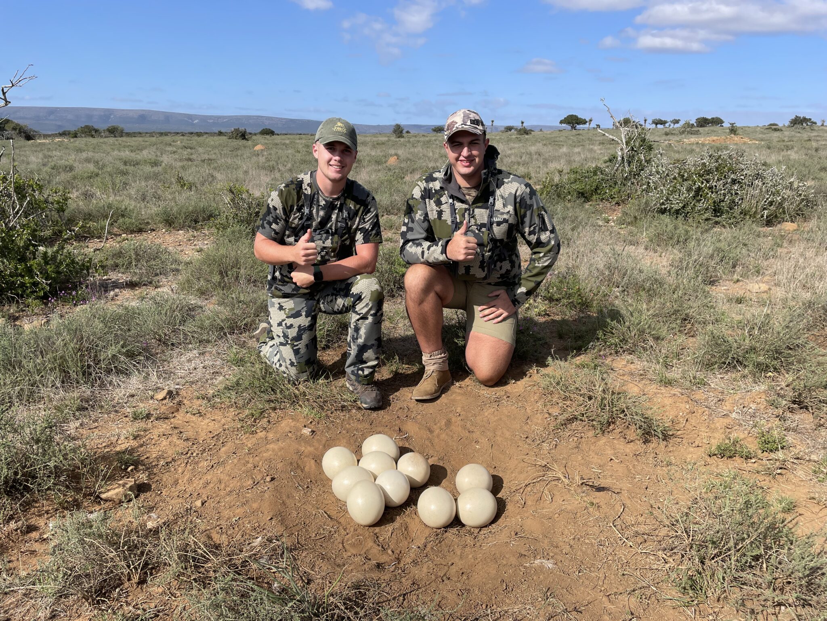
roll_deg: -1.0
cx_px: 414
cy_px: 310
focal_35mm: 26
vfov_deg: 53.1
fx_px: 621
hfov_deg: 67.3
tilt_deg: -14.4
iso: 32
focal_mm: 4.2
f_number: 1.6
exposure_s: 1/3509
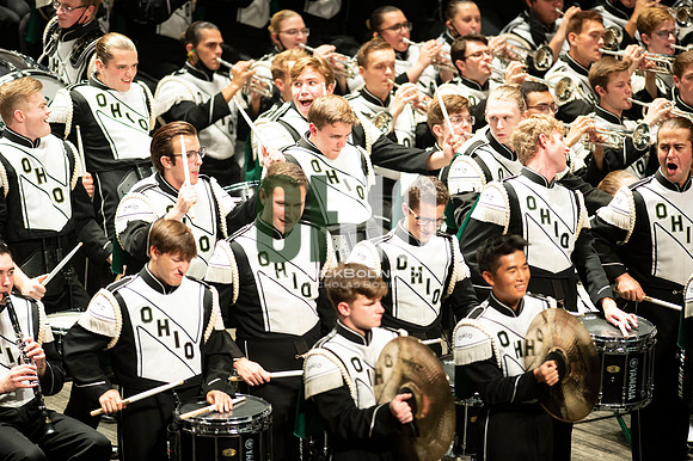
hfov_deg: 6.9
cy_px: 230
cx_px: 346
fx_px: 5771
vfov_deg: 4.6
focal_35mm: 300
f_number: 2.8
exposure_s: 1/500
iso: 3200
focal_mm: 300
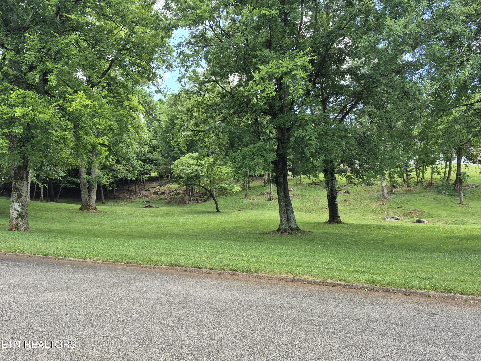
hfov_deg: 73.9
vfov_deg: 58.9
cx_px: 240
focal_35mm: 23
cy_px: 180
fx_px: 320
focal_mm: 5.4
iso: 25
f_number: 1.8
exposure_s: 1/210
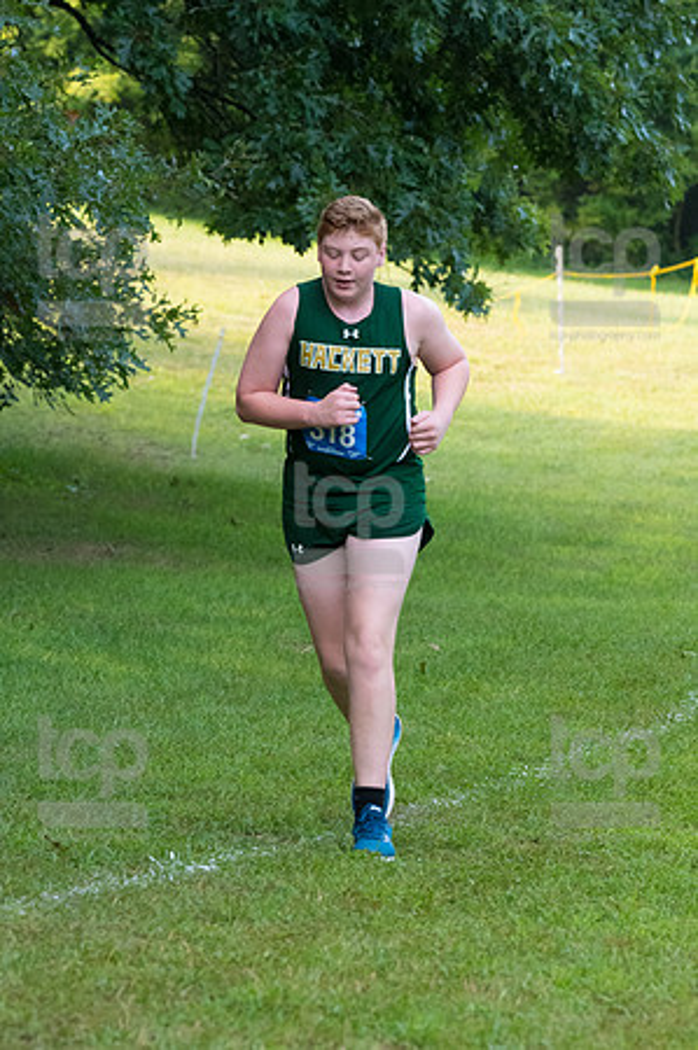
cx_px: 349
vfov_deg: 10.6
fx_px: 5684
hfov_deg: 7.0
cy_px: 525
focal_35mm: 195
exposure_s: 1/1600
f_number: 5
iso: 3200
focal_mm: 130
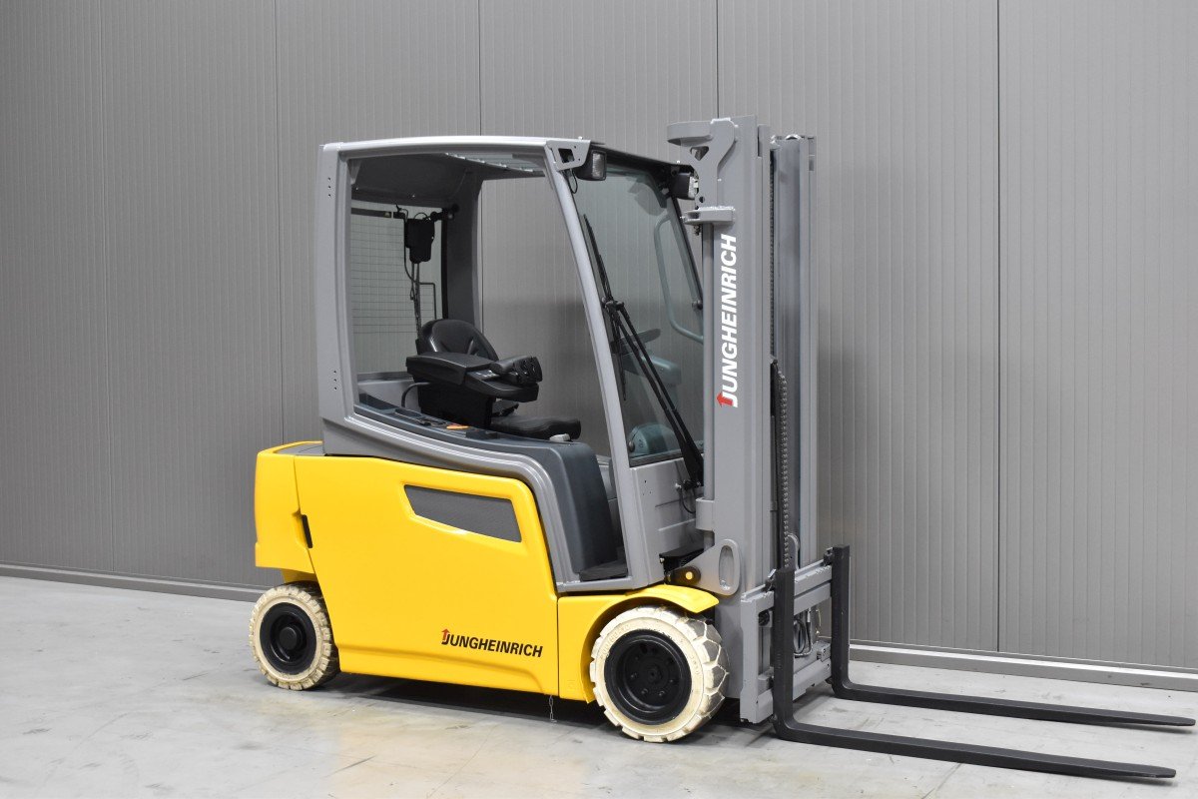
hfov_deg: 45.0
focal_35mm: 44
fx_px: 1447
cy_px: 400
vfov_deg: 30.8
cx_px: 599
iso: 1600
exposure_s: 1/30
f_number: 5.6
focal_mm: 29
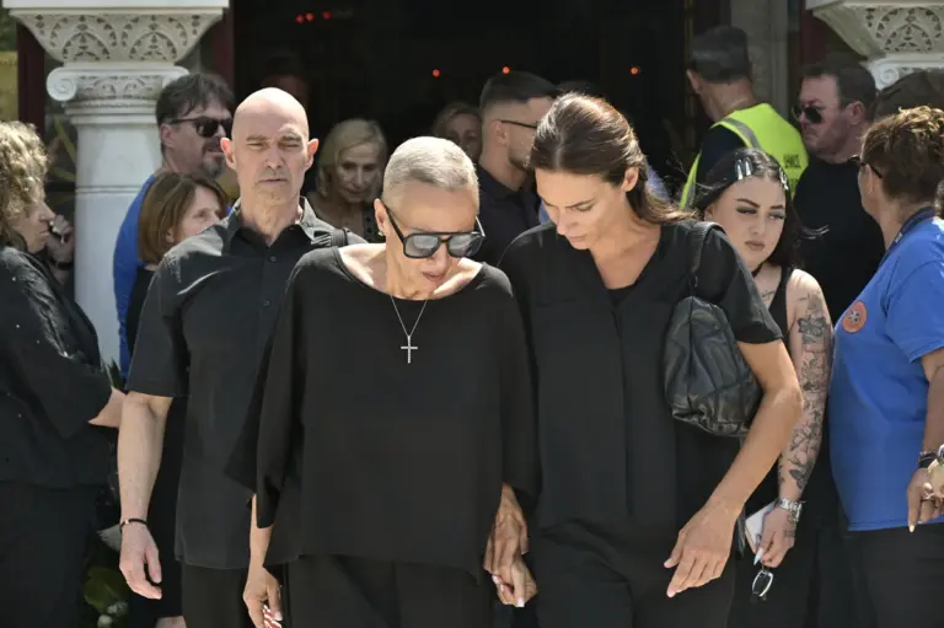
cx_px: 472
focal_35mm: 110
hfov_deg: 18.6
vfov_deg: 12.4
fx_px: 2882
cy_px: 314
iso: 320
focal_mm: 110
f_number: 8
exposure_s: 1/400
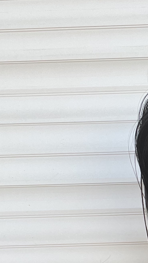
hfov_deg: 14.5
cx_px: 229
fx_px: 537
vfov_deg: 26.0
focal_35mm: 77
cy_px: 269
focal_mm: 2.71
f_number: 2.2
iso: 32
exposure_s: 1/121
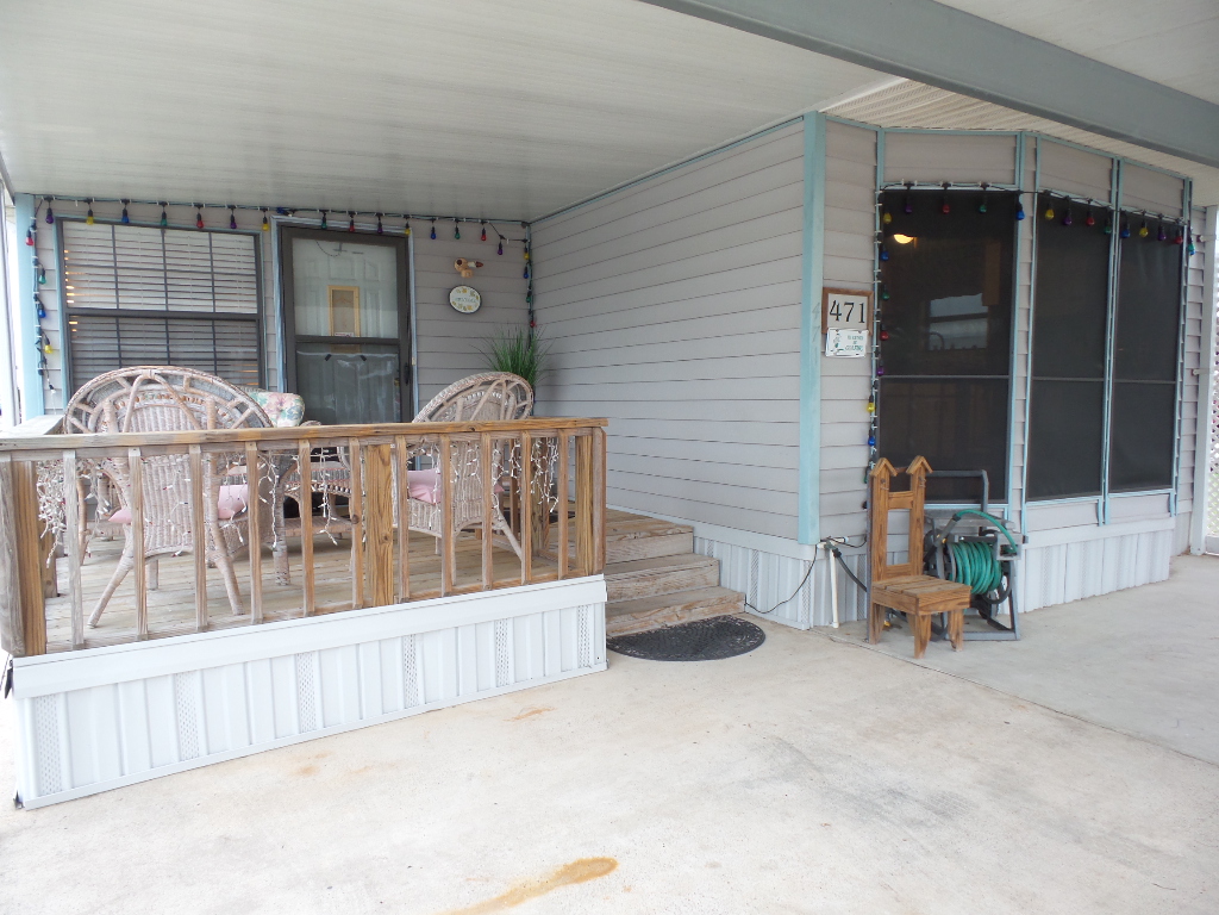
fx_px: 810
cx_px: 610
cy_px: 458
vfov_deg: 58.9
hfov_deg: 73.9
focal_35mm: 23
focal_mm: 4.1
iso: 100
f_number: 3.5
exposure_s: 1/30
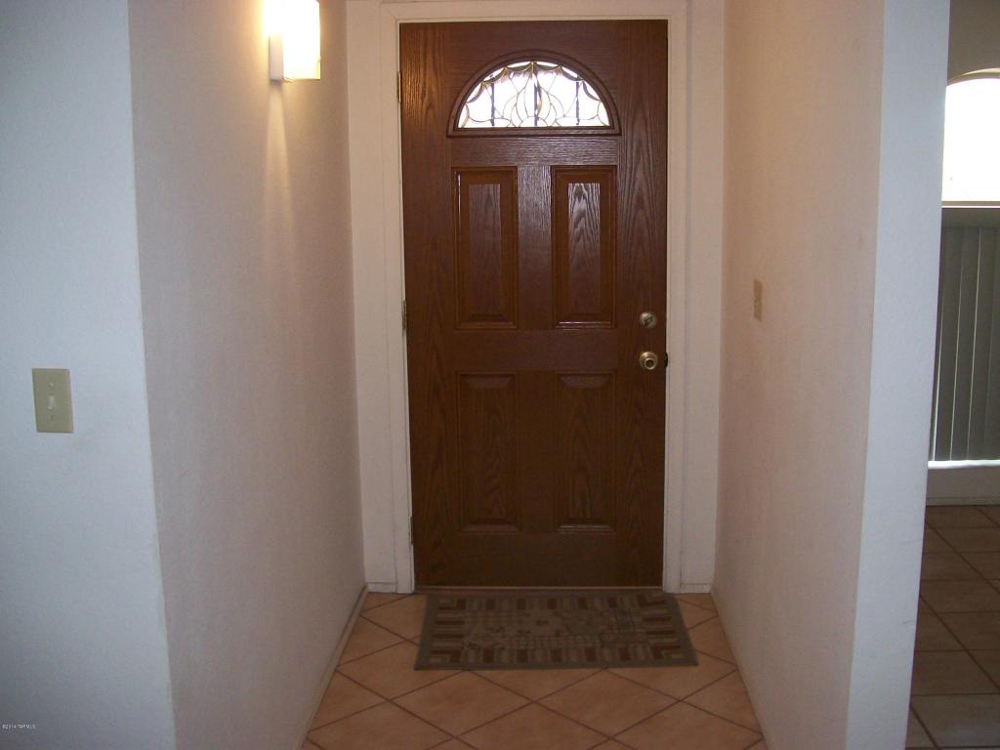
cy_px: 375
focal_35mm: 36
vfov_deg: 39.7
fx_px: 1040
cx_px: 500
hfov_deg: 51.4
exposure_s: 1/64
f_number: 2.7
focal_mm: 6
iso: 140
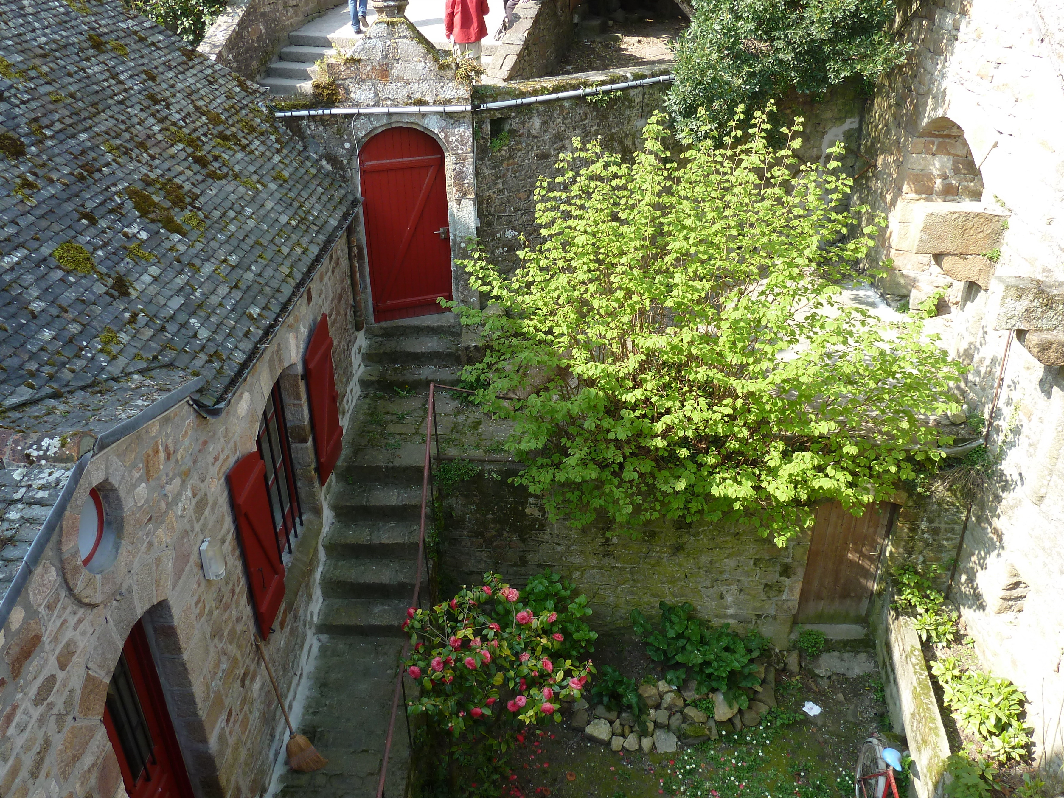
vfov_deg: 49.7
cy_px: 388
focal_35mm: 28
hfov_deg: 63.4
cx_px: 546
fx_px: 861
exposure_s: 1/125
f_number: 4
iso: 80
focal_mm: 4.1
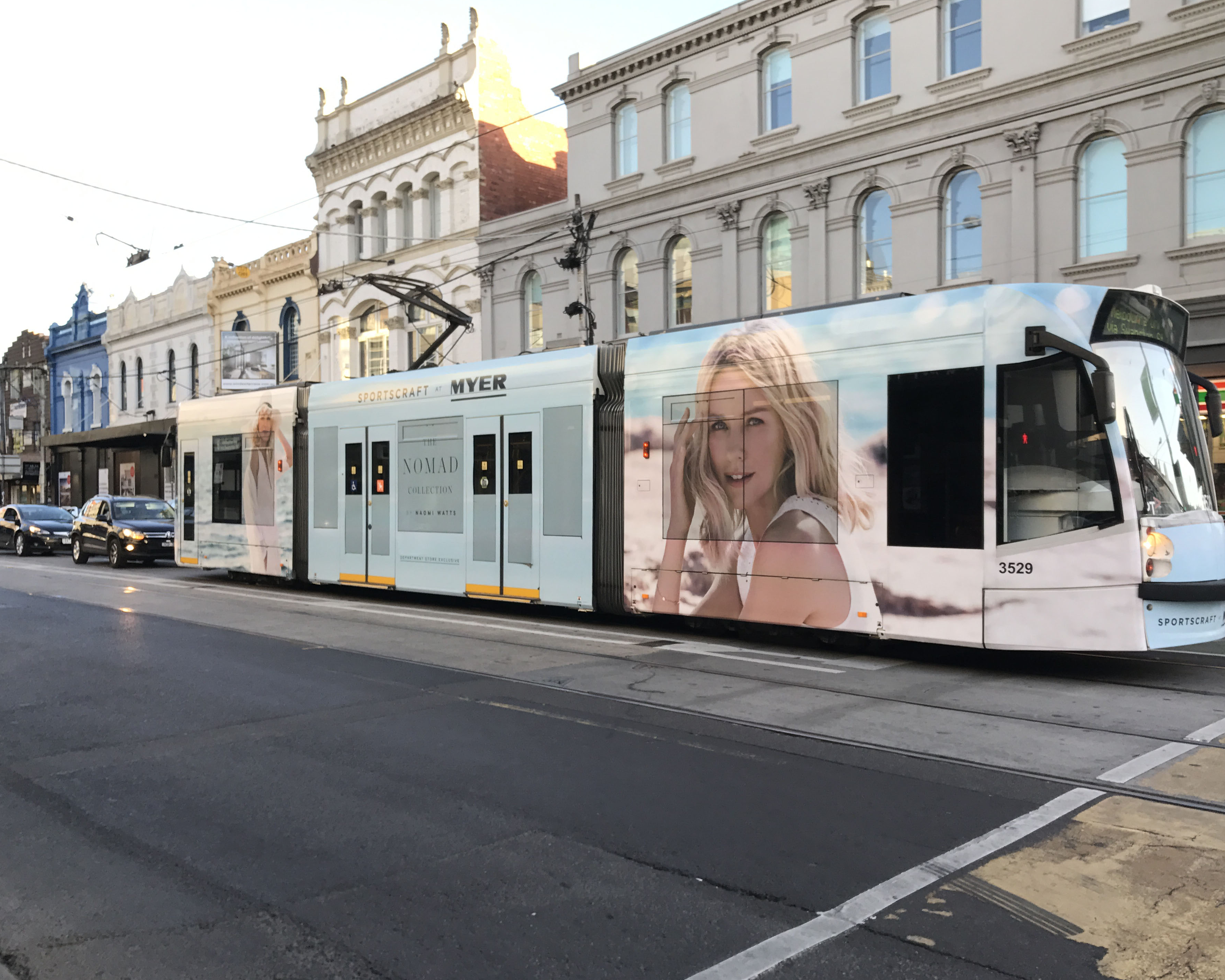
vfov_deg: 47.1
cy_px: 500
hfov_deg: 57.1
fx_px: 1124
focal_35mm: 31
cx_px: 677
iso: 20
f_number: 1.8
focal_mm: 3.99
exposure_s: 1/245
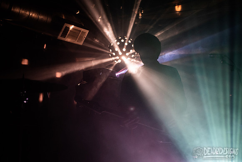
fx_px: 417
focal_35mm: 62
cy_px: 81
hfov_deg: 32.4
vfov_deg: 21.9
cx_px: 121
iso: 2000
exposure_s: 1/200
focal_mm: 62
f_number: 3.2
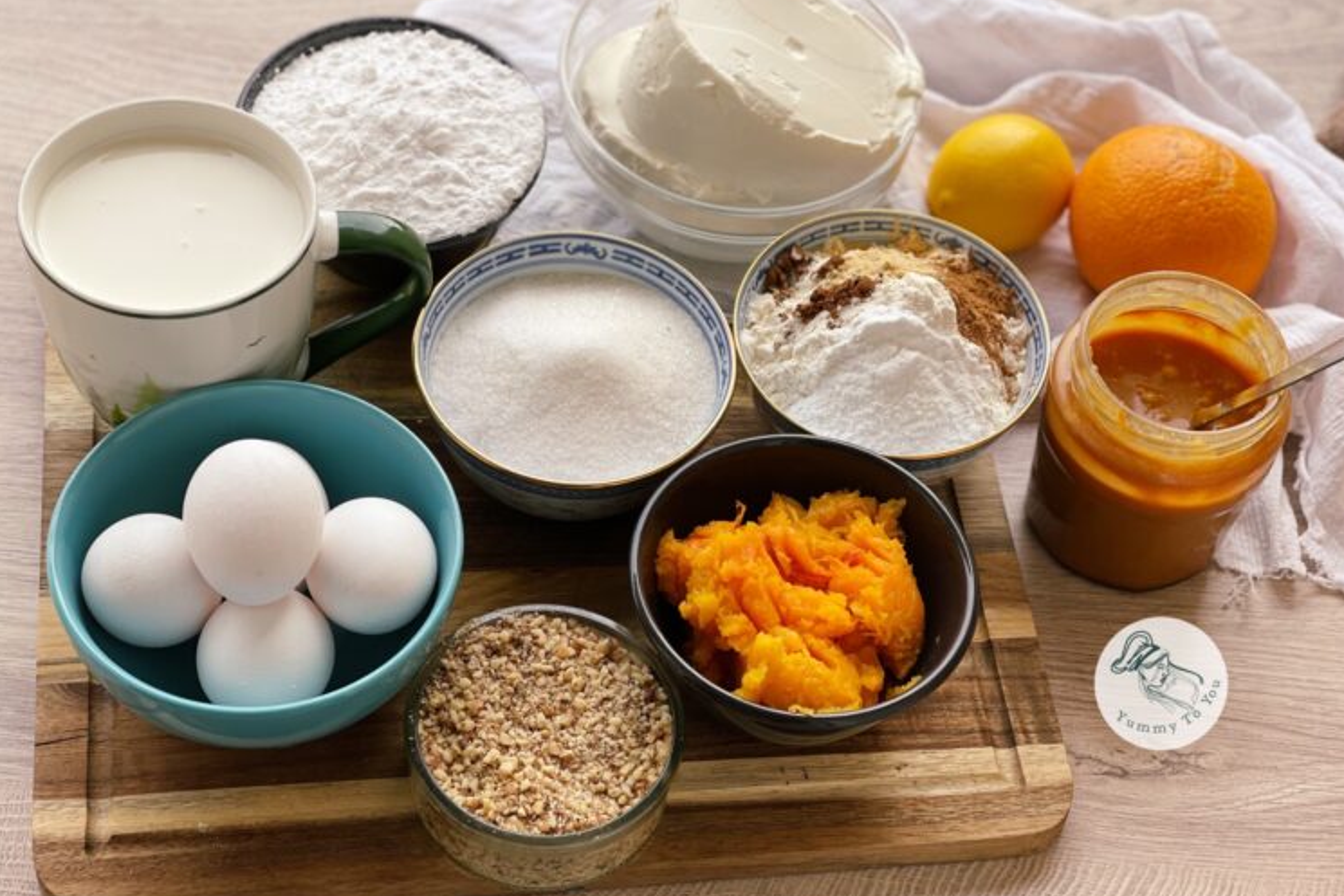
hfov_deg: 30.1
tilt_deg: -52.7
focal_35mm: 67
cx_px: 669
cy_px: 421
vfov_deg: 20.3
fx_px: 2502
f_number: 2.2
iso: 20
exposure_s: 1/137
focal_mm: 7.5
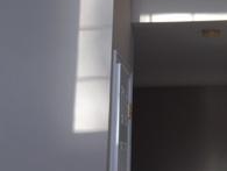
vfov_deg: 14.9
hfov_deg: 20.1
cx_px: 214
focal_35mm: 95
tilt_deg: +20.5
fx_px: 624
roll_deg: +0.5
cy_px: -56
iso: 25
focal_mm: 4.15
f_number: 2.2
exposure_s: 1/290
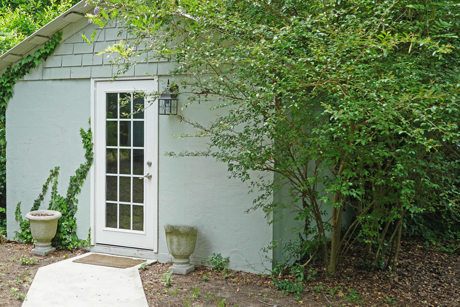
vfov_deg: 27.2
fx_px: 634
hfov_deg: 39.7
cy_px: 145
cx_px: 182
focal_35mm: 50
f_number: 6.3
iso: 100
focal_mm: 27
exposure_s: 1/60
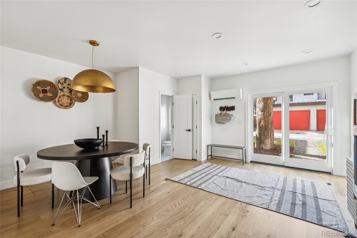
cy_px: 119
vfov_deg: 73.7
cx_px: 178
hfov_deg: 96.7
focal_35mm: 16
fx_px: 159
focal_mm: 16
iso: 200
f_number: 4
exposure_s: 1/80
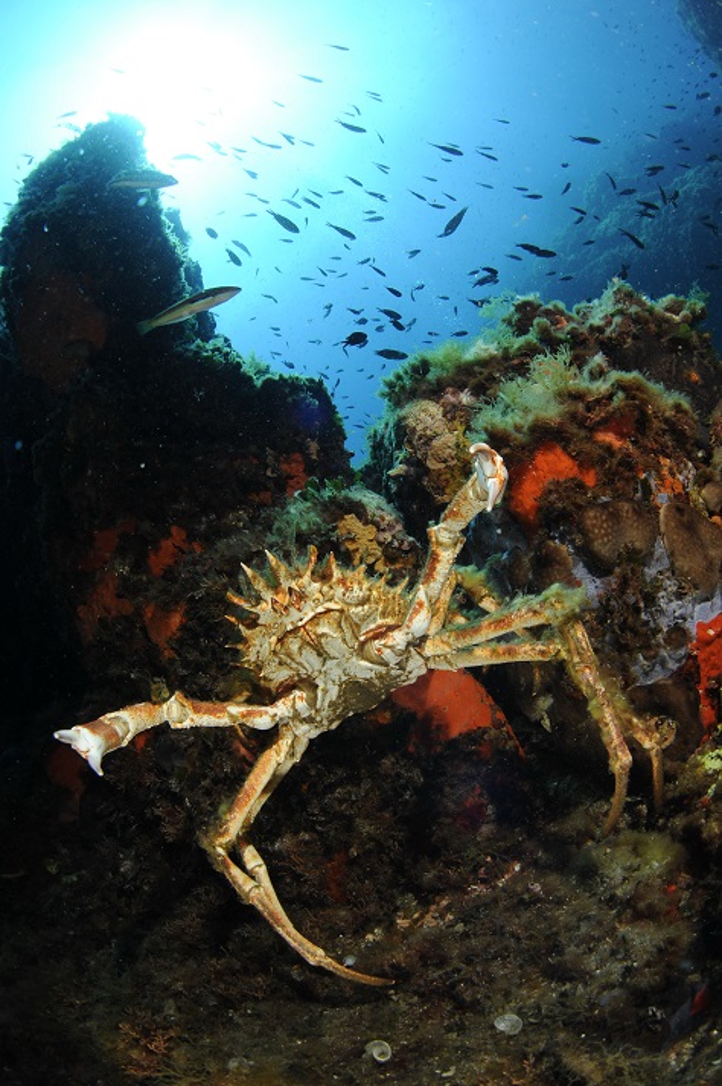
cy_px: 543
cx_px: 361
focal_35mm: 16
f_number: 14
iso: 400
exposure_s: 1/125
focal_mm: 16
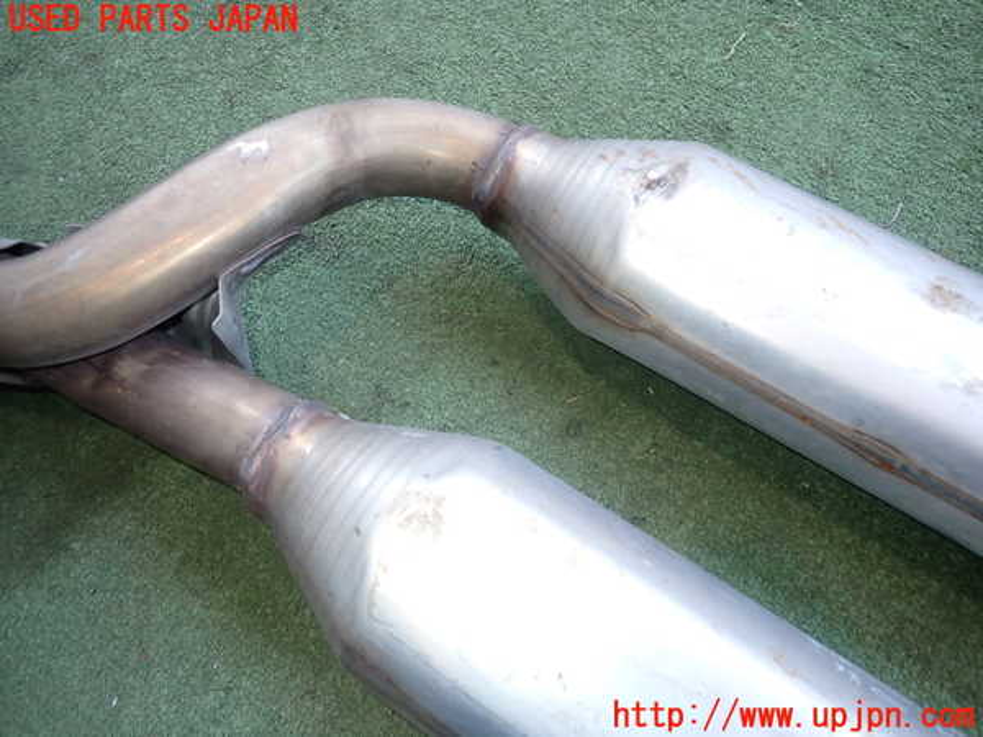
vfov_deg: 54.9
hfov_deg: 69.4
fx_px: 710
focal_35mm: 25
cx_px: 492
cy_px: 368
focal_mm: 4.5
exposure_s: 1/100
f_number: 2
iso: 200
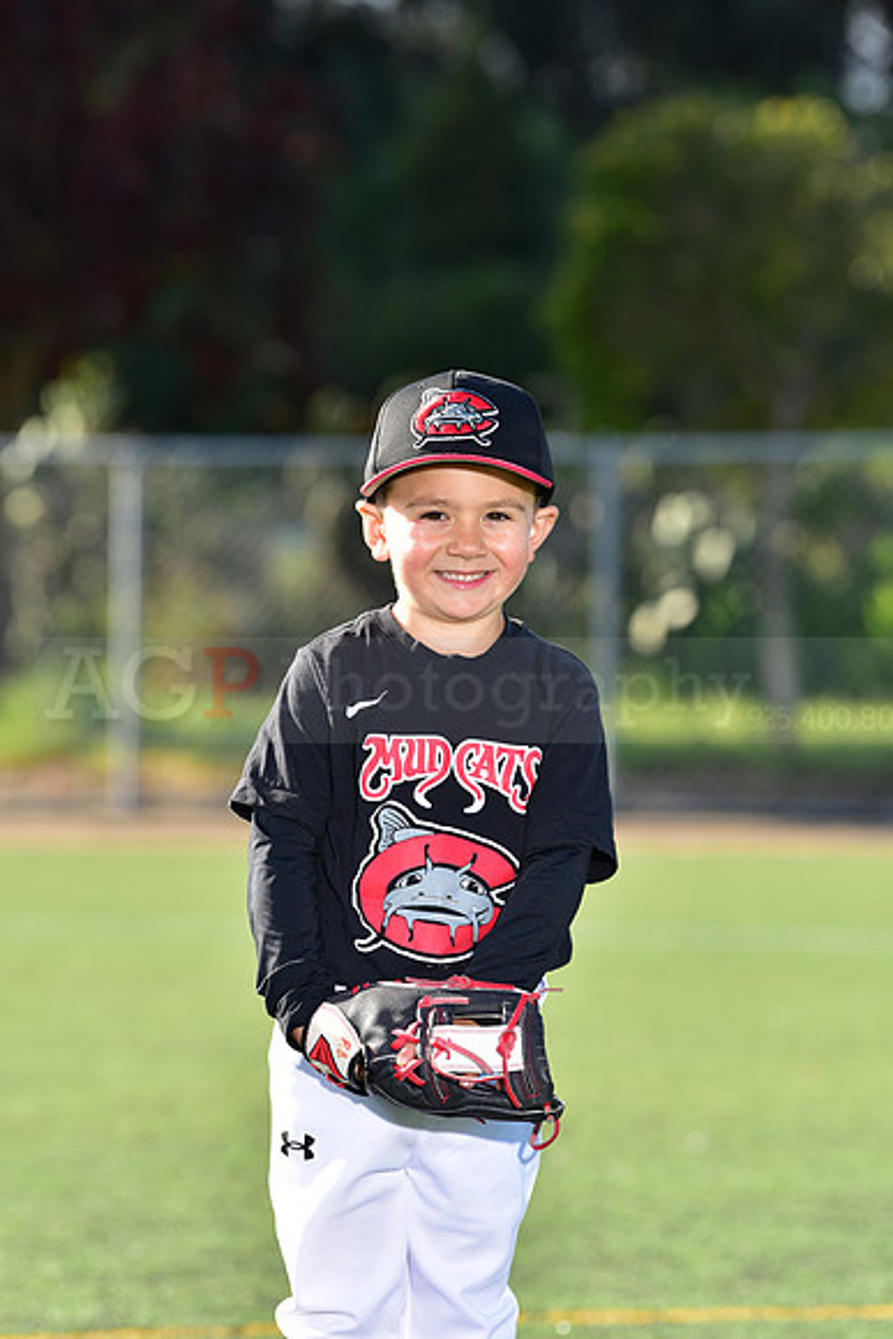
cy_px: 670
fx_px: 6693
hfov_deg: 7.6
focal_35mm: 180
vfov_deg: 11.4
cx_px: 446
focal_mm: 180
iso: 80
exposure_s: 1/200
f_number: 5
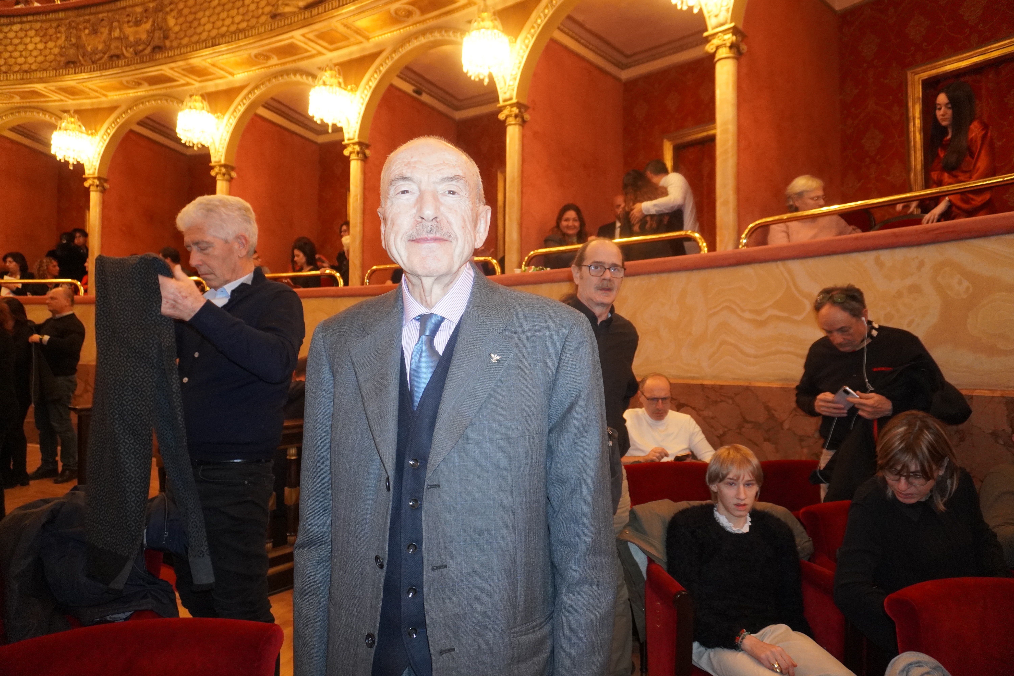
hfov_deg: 73.7
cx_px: 507
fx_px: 676
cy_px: 338
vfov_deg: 53.1
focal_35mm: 24
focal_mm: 16
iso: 2000
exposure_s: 1/160
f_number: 4
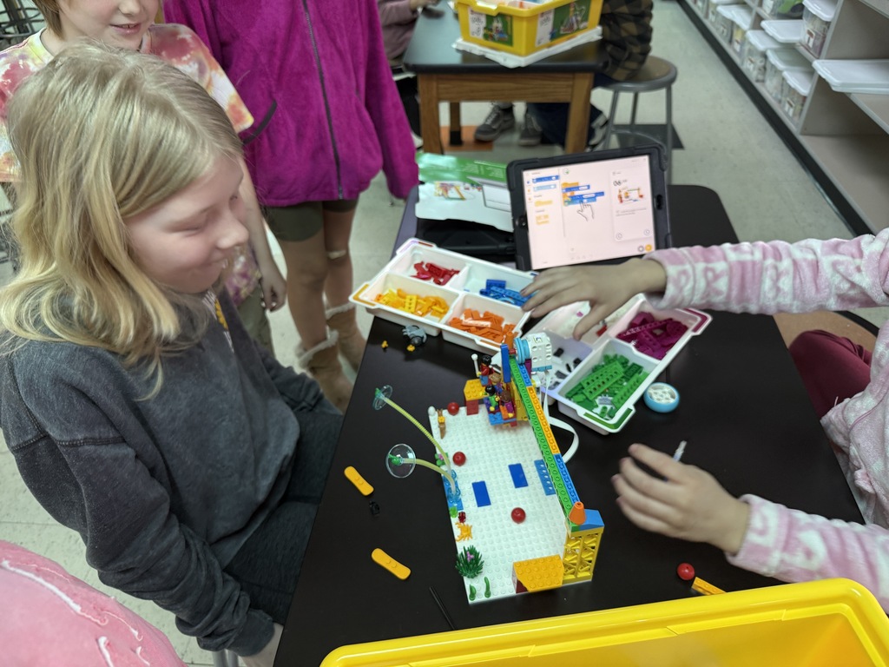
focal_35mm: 24
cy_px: 334
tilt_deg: -40.2
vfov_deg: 56.8
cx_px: 444
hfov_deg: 71.6
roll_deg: +2.7
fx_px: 616
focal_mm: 6.76
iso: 200
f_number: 1.78
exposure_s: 1/60
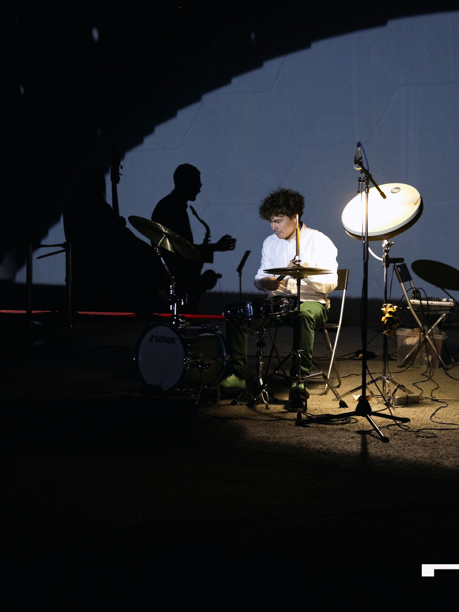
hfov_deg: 25.2
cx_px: 230
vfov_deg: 33.2
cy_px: 272
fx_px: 1025
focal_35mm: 58
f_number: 2
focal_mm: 35
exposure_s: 1/50
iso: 6400
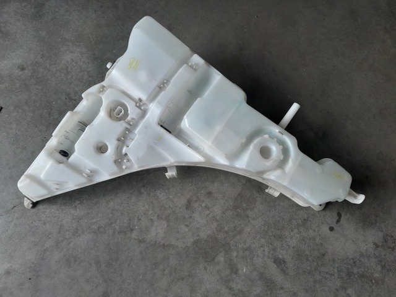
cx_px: 198
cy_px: 148
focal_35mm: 26
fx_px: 297
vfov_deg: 53.0
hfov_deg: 67.3
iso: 50
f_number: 1.8
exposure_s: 1/50
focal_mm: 3.98
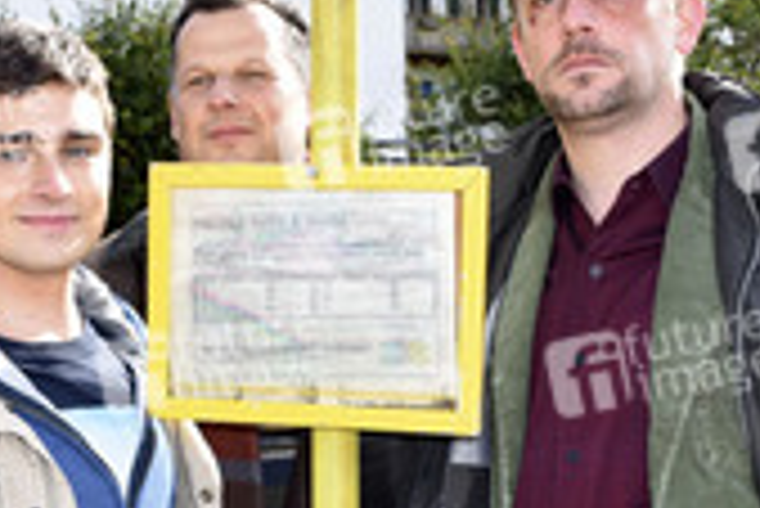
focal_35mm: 88
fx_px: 1859
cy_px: 477
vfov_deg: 15.3
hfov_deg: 23.0
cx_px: 272
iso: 100
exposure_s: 1/80
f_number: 5.6
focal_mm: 22
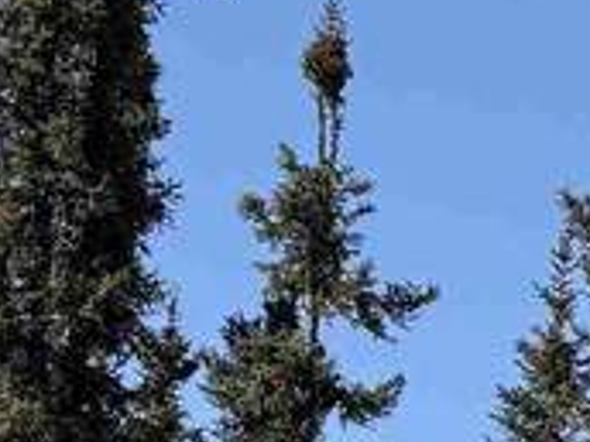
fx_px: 3051
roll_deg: -2.5
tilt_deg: +9.4
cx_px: 1753
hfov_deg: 9.0
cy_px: 935
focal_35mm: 179
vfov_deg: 7.9
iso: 100
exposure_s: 1/5319
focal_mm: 6.76
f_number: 1.78
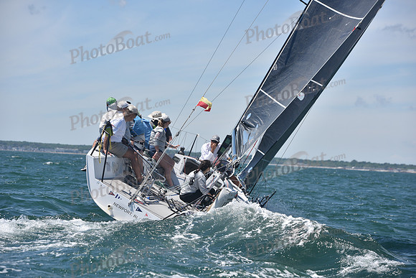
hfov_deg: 17.1
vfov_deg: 11.4
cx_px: 208
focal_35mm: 120
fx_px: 1387
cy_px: 139
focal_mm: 120
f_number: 5.6
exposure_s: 1/800
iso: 200
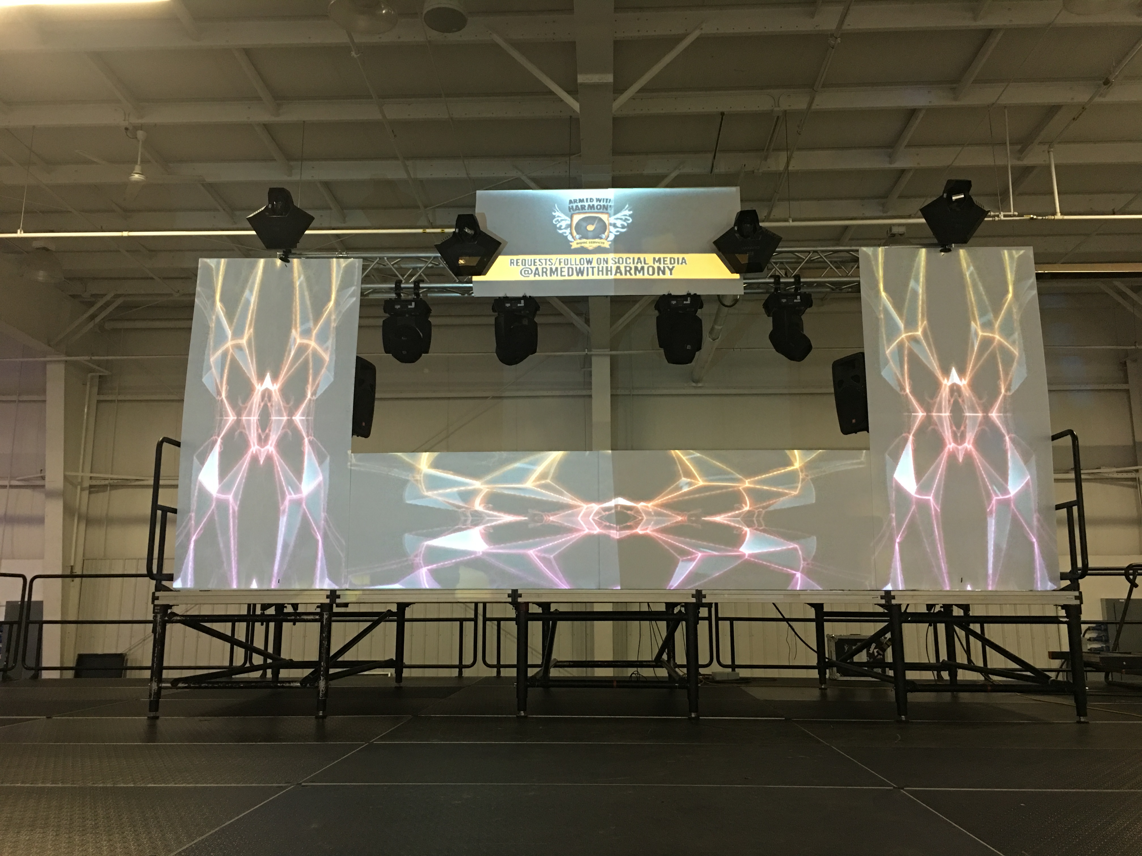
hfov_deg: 61.7
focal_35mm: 29
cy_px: 428
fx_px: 957
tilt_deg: +10.2
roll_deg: -1.0
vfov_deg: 48.2
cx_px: 571
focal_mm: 4.15
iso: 50
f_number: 2.2
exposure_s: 1/4
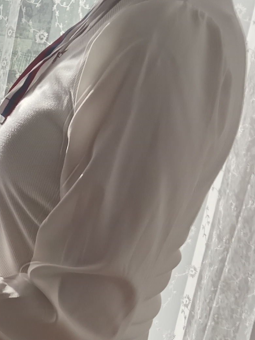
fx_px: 962
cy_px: 329
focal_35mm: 98
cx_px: -239
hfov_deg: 13.2
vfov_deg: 19.5
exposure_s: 1/367
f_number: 1.8
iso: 100
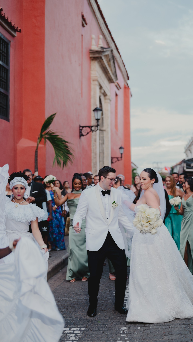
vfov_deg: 39.2
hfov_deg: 22.6
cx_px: 106
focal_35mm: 53
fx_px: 482
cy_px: 173
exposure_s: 1/160
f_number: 2.2
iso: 320
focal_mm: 50
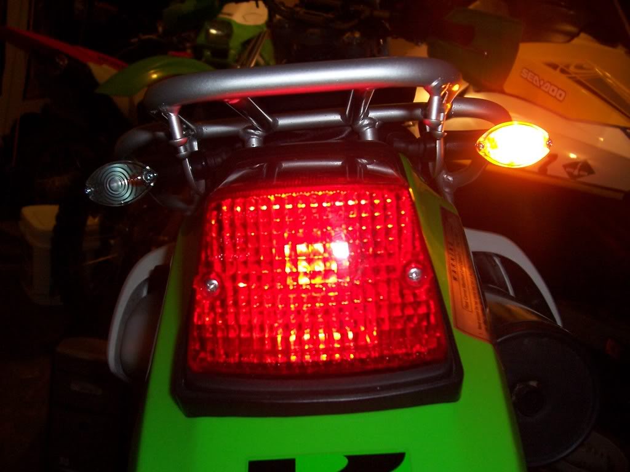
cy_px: 236
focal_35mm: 34
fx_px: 619
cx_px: 315
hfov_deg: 54.0
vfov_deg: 41.8
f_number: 2.7
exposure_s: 1/60
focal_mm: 5.6
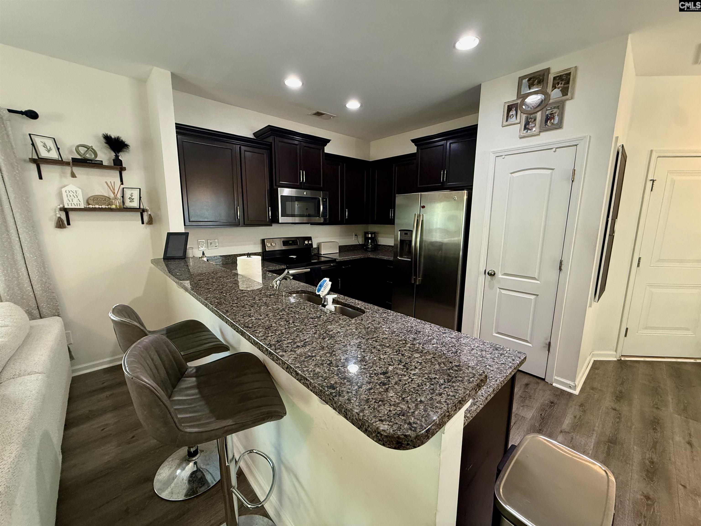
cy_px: 263
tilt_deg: -9.1
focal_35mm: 14
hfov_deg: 102.1
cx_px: 350
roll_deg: -0.4
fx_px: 284
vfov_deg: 85.7
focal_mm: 2.22
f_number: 2.2
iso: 400
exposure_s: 1/60
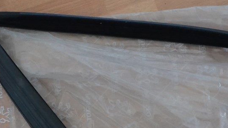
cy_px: 127
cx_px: 143
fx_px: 568
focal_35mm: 94
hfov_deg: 22.6
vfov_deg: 12.7
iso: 3200
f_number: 4
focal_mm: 24
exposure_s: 1/50
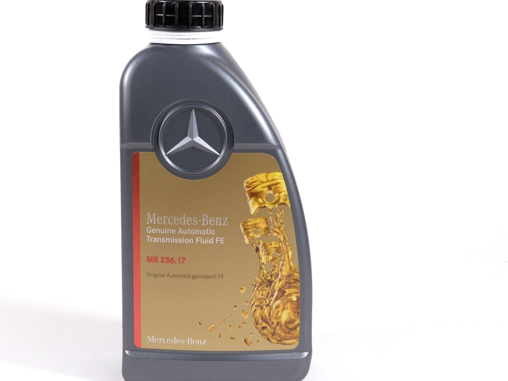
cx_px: 211
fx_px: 1057
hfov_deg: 27.0
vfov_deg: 20.4
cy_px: 187
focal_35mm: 72
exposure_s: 1/125
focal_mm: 10.5
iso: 100
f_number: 4
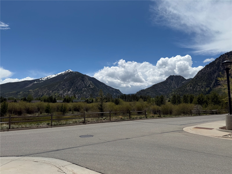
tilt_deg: +6.5
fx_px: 161
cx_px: 116
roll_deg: +0.4
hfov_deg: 71.6
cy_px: 87
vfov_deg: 56.8
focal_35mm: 24
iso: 80
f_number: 1.78
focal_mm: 6.76
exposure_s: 1/10309
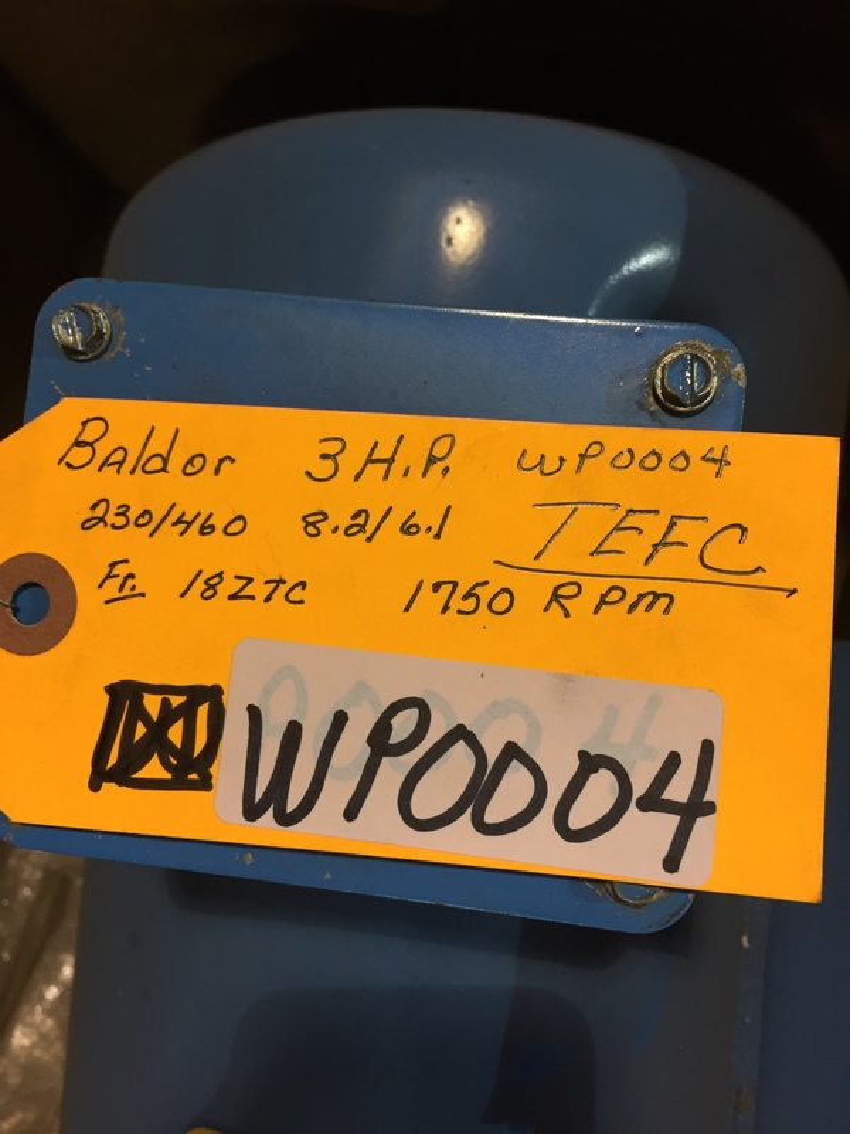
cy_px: 567
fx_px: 949
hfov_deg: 48.2
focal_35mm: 29
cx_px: 425
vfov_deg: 61.7
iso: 80
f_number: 2.2
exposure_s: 1/30
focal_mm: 4.15
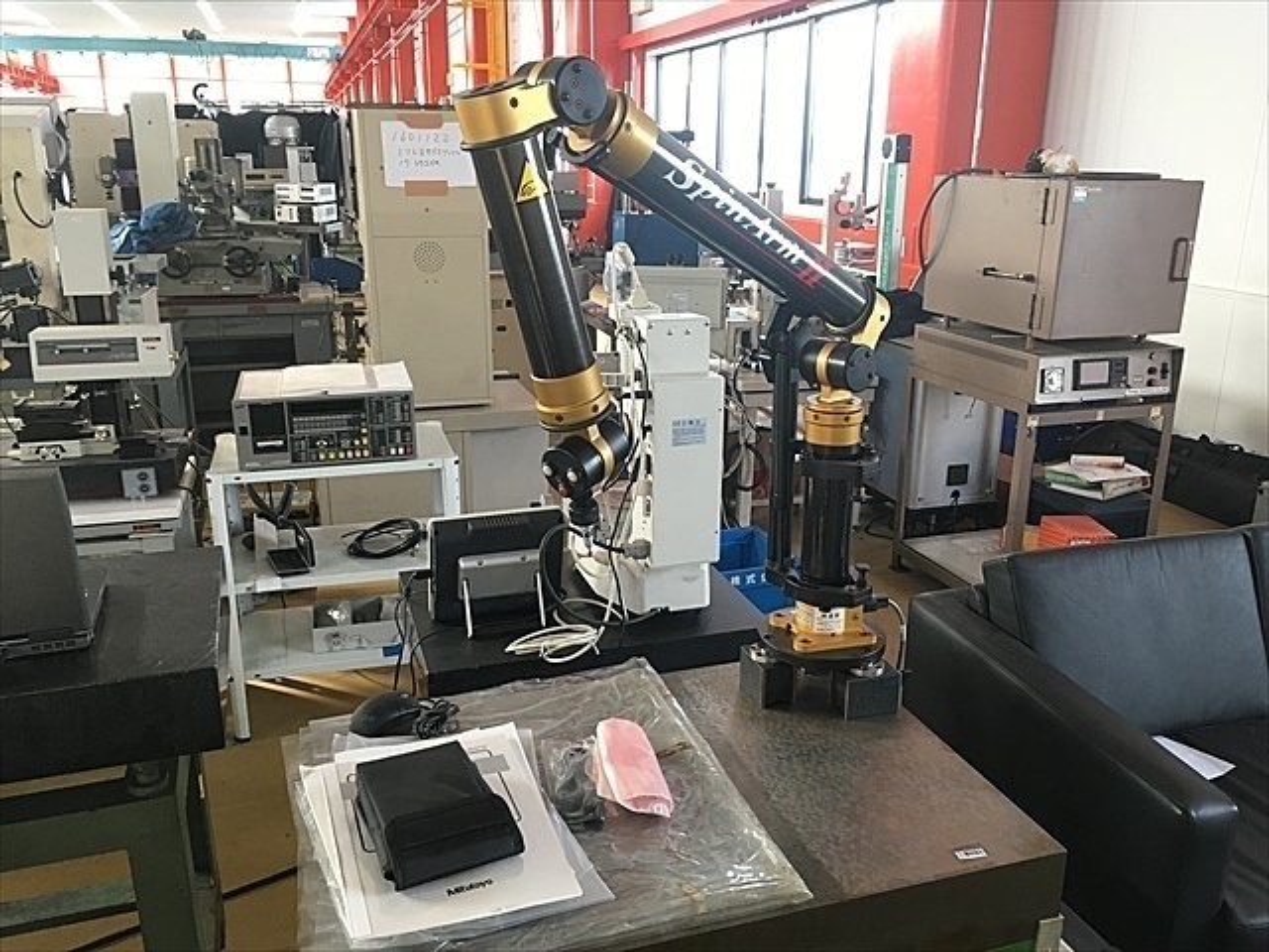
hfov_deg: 61.7
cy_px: 476
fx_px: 1063
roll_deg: +0.4
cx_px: 634
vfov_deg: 48.2
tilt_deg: -16.5
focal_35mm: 29
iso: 80
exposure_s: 1/30
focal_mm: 4.15
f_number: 2.2
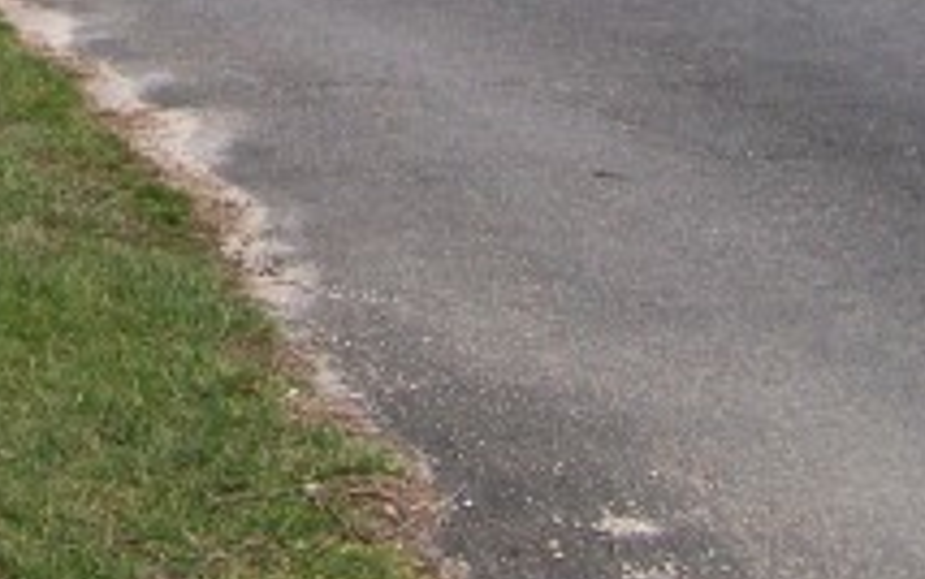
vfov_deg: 10.8
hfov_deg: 17.8
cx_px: -17
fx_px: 2875
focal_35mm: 114
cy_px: -436
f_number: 2.7
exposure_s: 1/741
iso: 80
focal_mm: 6
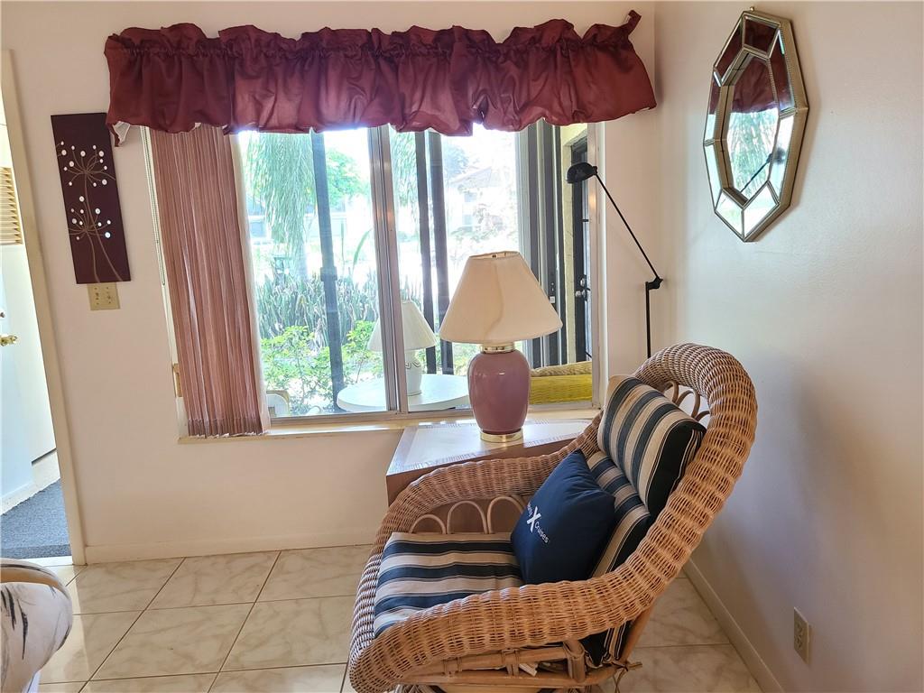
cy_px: 346
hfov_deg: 67.3
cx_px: 462
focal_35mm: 26
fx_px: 694
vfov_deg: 53.1
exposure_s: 1/39
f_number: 1.8
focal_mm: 5.4
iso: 250
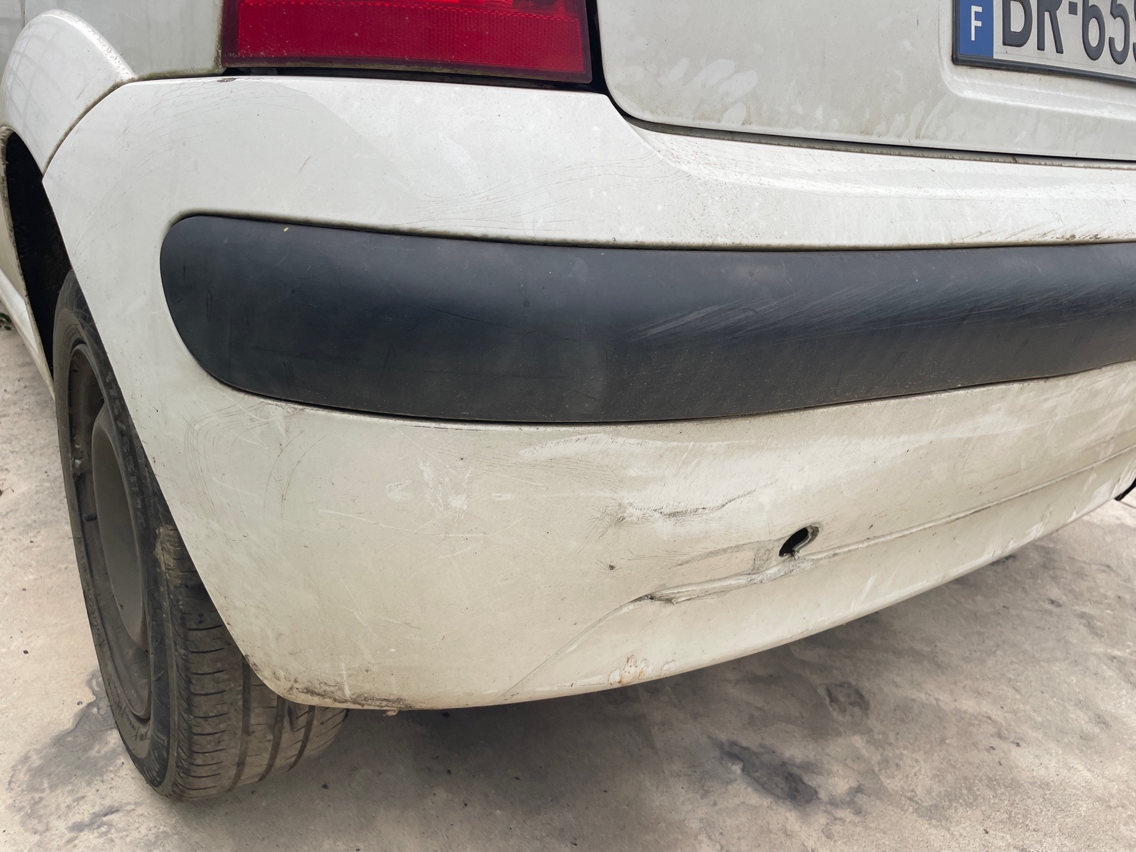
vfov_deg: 53.1
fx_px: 853
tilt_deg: -26.2
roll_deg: -2.8
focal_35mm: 26
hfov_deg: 67.3
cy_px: 426
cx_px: 568
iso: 32
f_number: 1.6
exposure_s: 1/318
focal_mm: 4.2
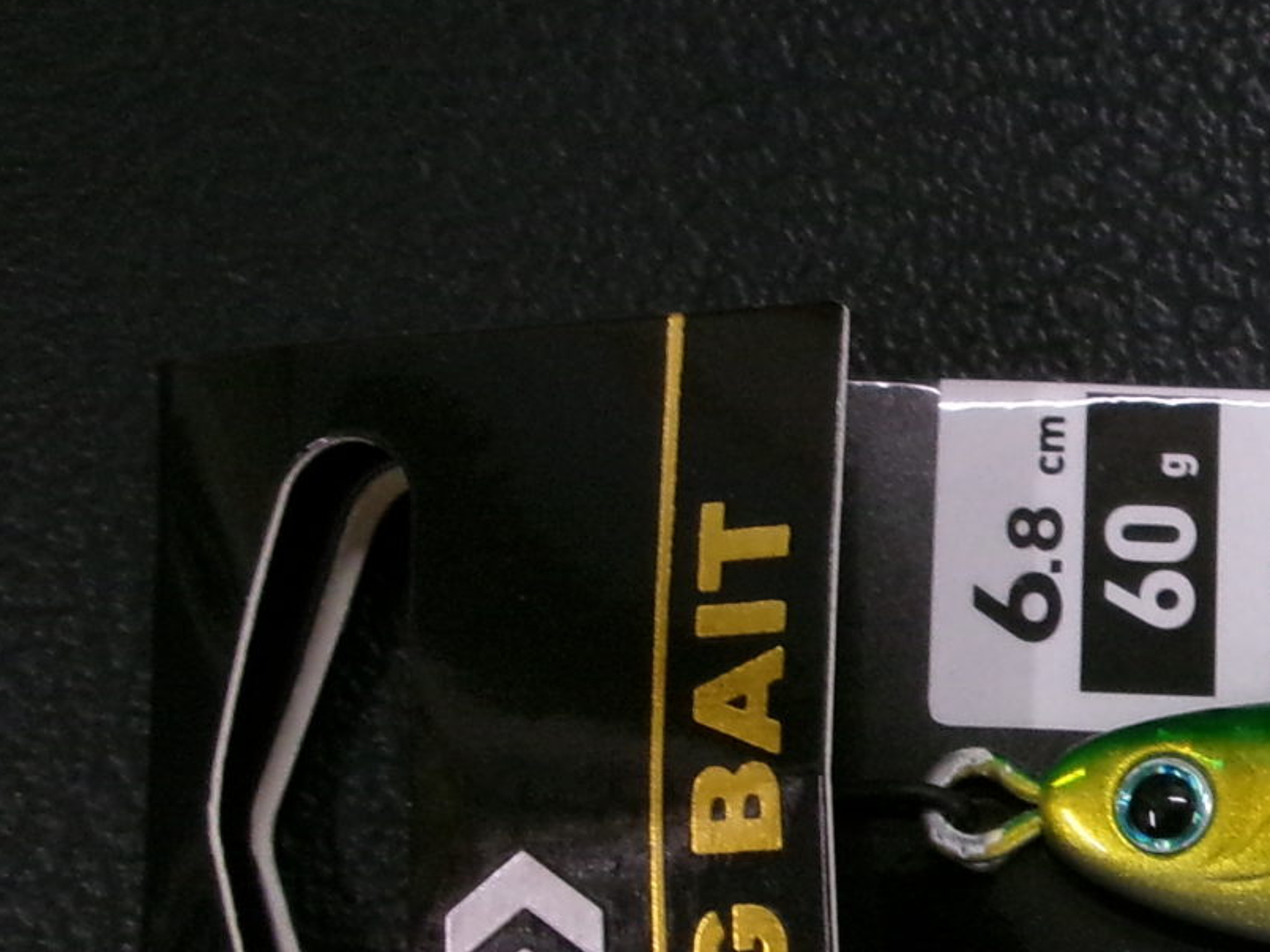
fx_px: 3266
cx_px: 1407
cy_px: 826
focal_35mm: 89
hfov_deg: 20.9
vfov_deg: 16.4
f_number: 3.9
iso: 400
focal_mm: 5.1
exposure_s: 1/34
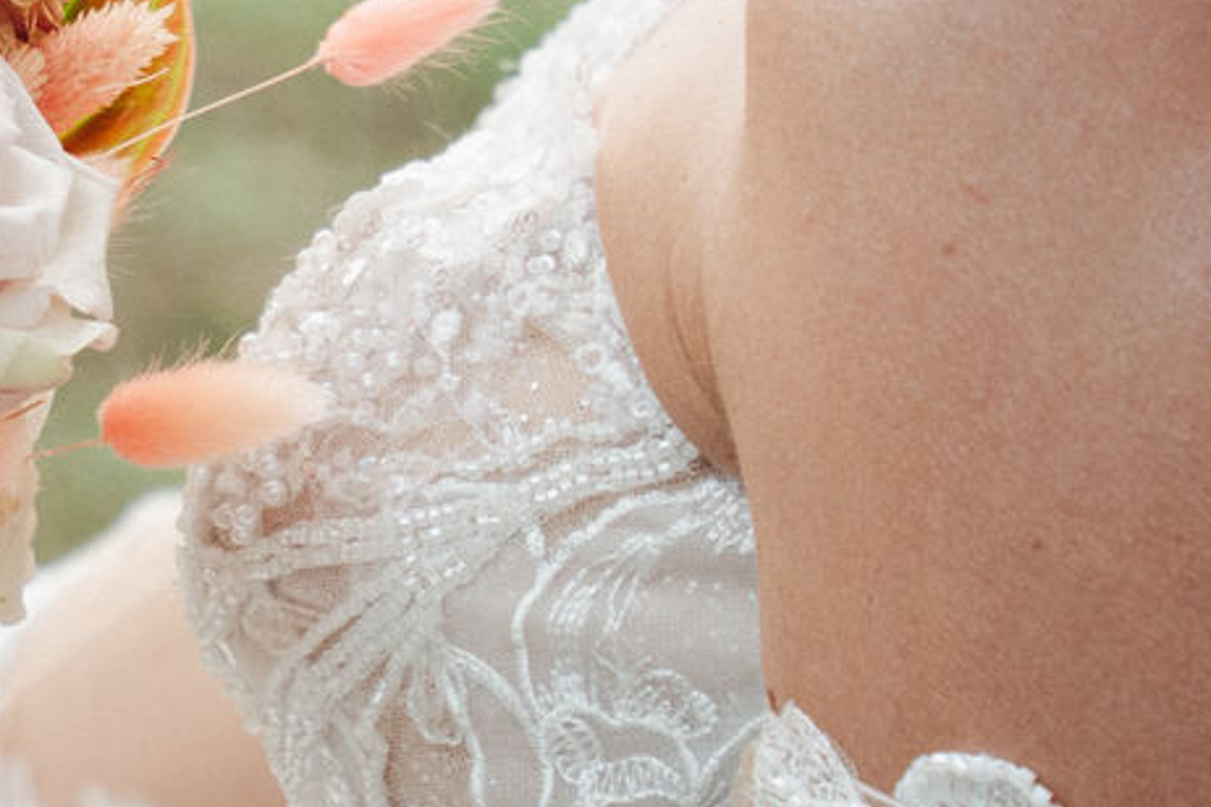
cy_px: 485
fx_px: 19845
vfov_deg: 2.3
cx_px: -624
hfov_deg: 3.5
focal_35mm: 590
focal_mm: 142
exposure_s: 1/1000
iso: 800
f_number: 5
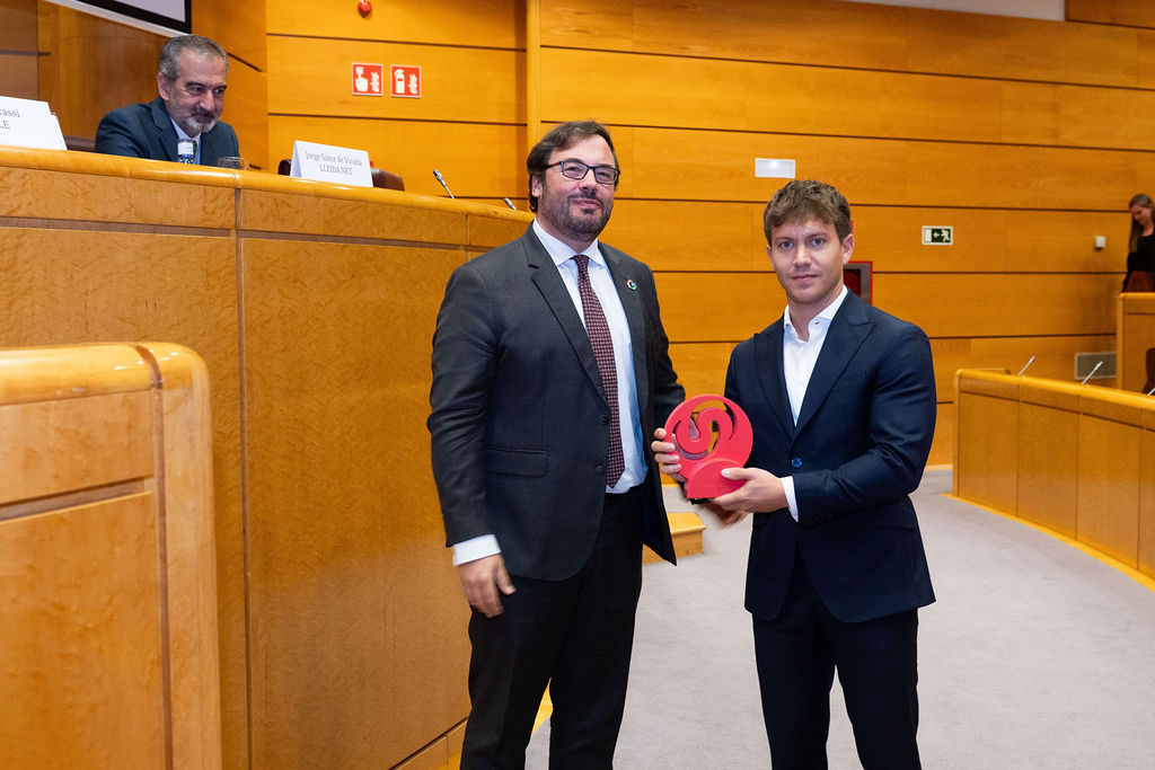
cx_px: 578
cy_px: 385
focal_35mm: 31
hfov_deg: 60.3
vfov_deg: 42.3
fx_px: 995
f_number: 4.5
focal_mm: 31
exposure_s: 1/60
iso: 1000
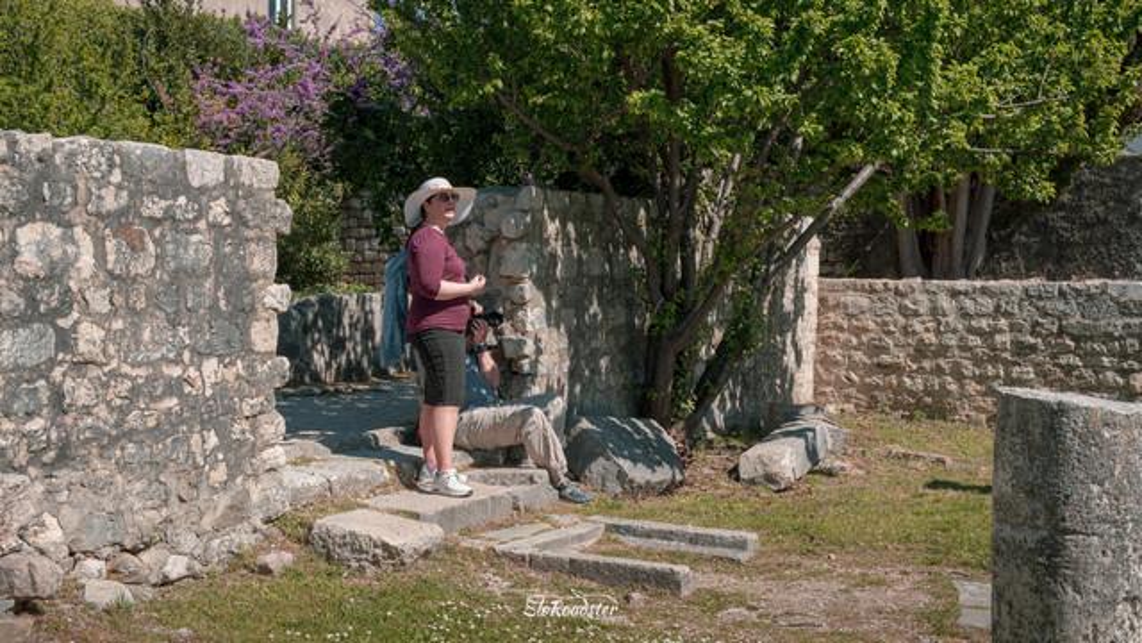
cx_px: 571
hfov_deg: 43.6
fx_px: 1429
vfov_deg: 25.3
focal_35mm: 47
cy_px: 327
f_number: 8
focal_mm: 30
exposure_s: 1/125
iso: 100
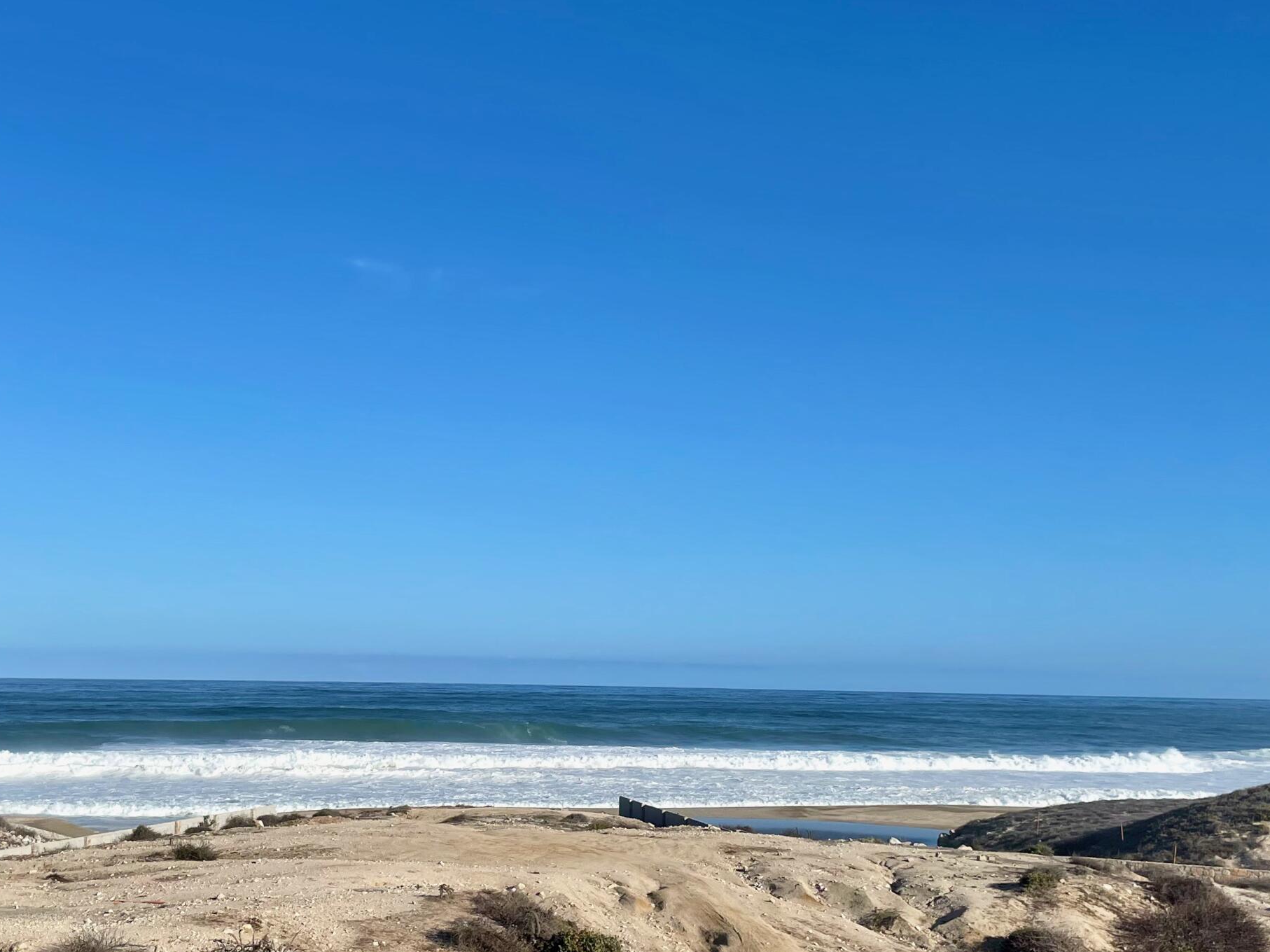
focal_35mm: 43
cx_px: 458
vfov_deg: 33.6
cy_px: 495
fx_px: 1577
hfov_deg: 43.4
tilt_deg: +6.2
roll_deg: -0.5
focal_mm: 4.2
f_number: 1.6
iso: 32
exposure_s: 1/4831
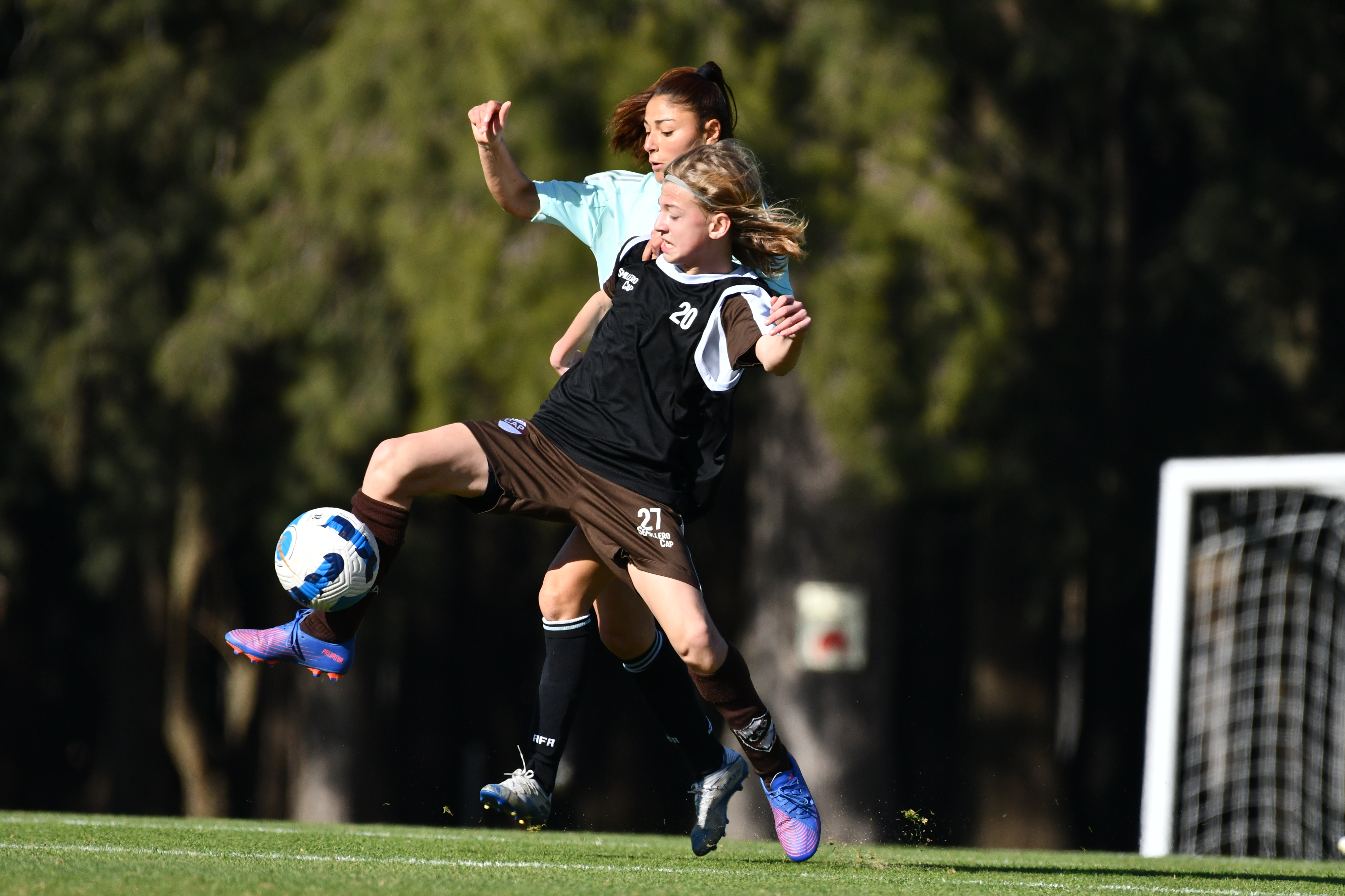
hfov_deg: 3.1
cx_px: 672
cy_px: 448
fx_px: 25217
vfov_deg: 2.0
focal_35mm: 675
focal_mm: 450
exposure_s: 1/5000
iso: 800
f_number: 5.6
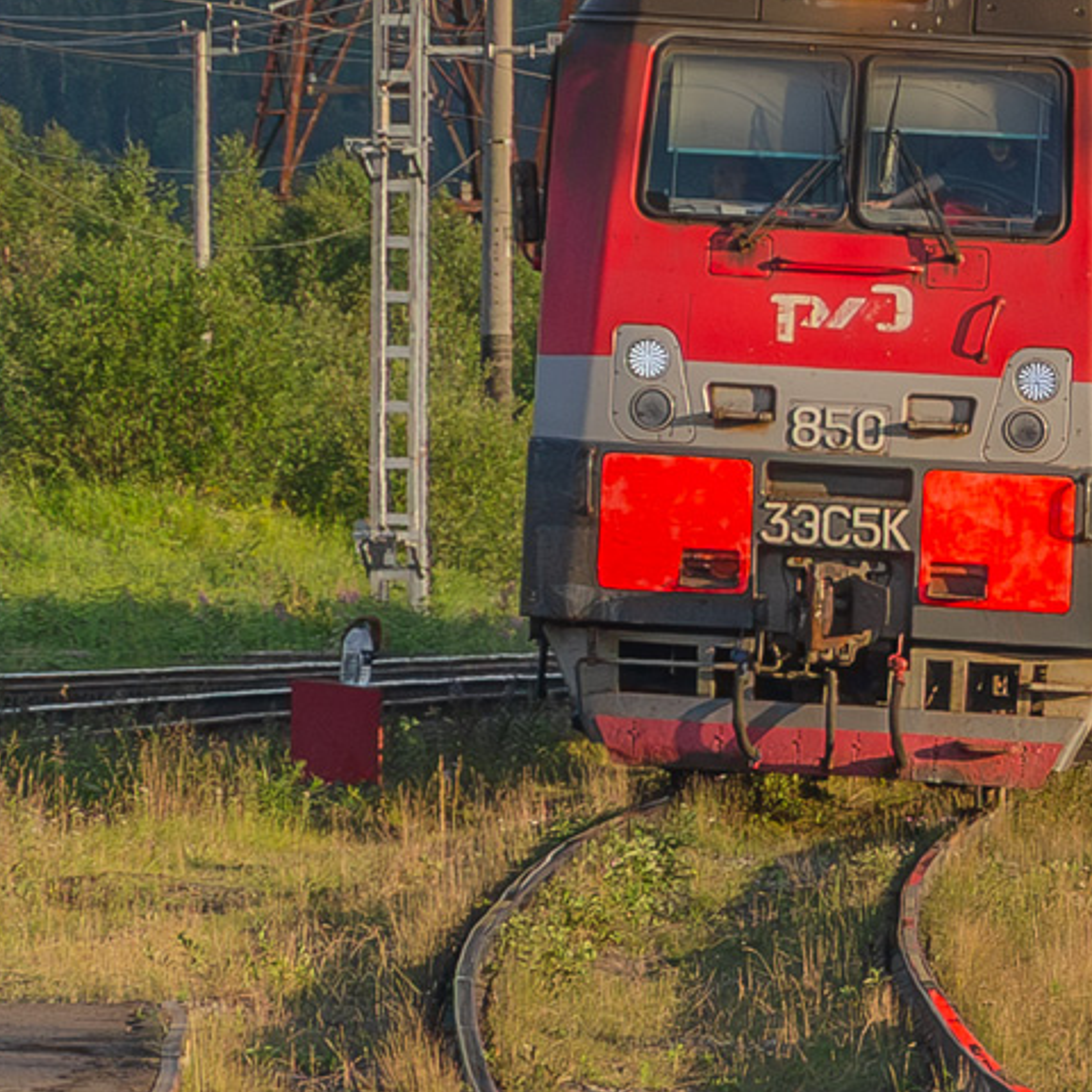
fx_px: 14894
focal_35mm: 417
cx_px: 1347
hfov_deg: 4.2
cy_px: 149
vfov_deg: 4.2
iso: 160
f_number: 5.6
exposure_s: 1/500
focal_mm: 105
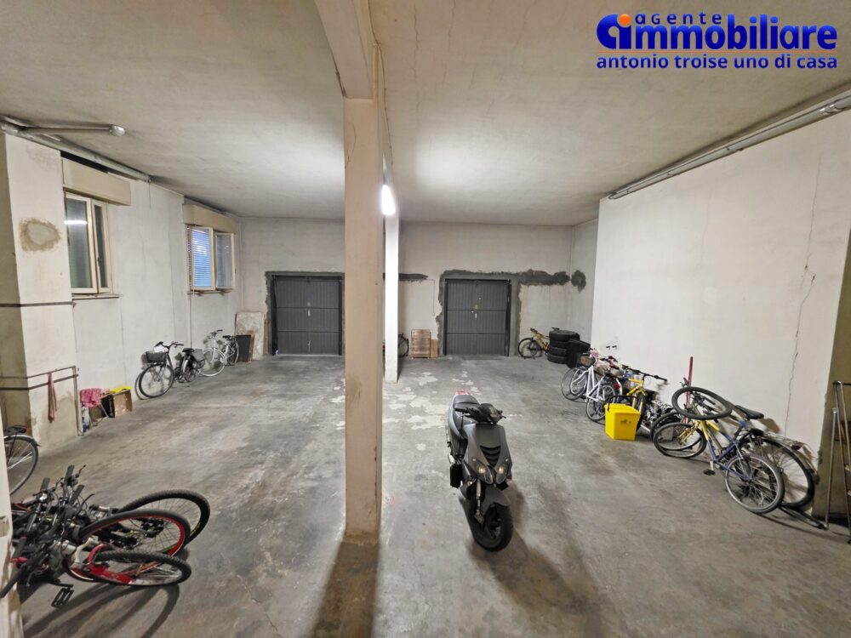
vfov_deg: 89.9
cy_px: 319
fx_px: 320
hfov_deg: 106.2
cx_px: 426
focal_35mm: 13
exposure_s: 1/50
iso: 800
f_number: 1.9
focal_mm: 2.2
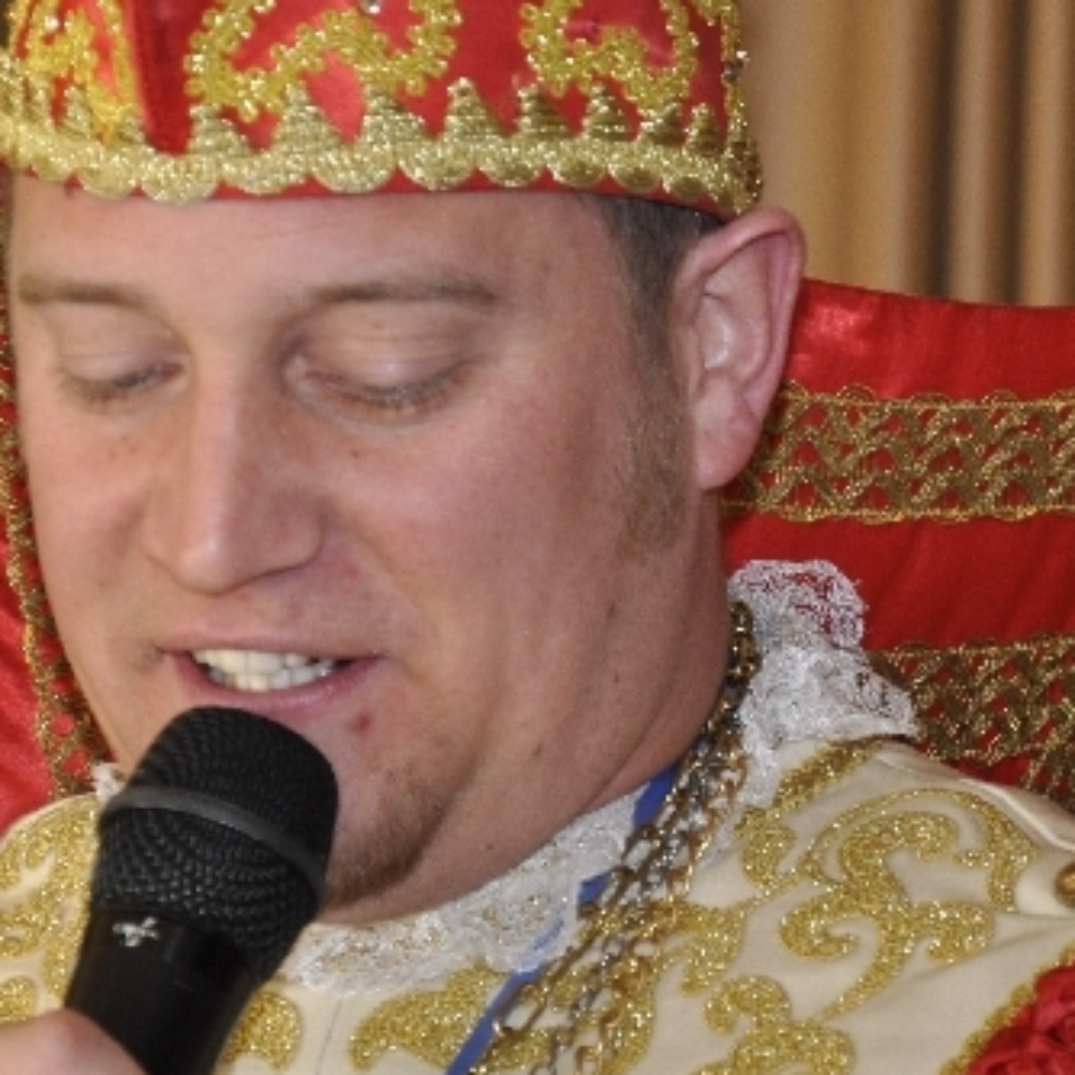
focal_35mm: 320
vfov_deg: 5.5
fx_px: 11244
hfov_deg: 5.5
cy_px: 475
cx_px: 206
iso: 400
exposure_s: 1/60
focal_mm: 105
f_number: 5.6
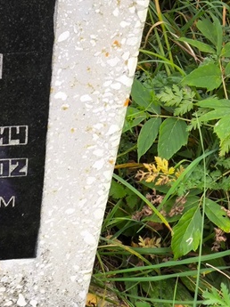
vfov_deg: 17.0
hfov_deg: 12.1
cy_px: 125
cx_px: -122
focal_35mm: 116
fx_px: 1030
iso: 64
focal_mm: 4.71
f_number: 1.7
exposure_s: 1/120
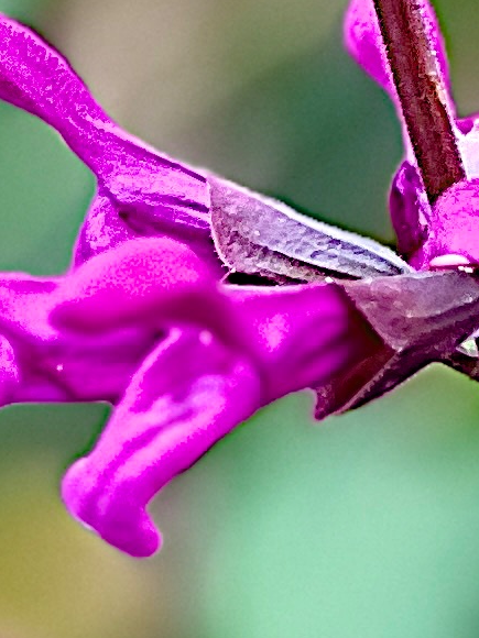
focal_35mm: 535
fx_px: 9871
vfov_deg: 3.7
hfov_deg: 2.8
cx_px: 921
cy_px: -306
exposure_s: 1/121
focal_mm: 9
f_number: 2.8
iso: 64
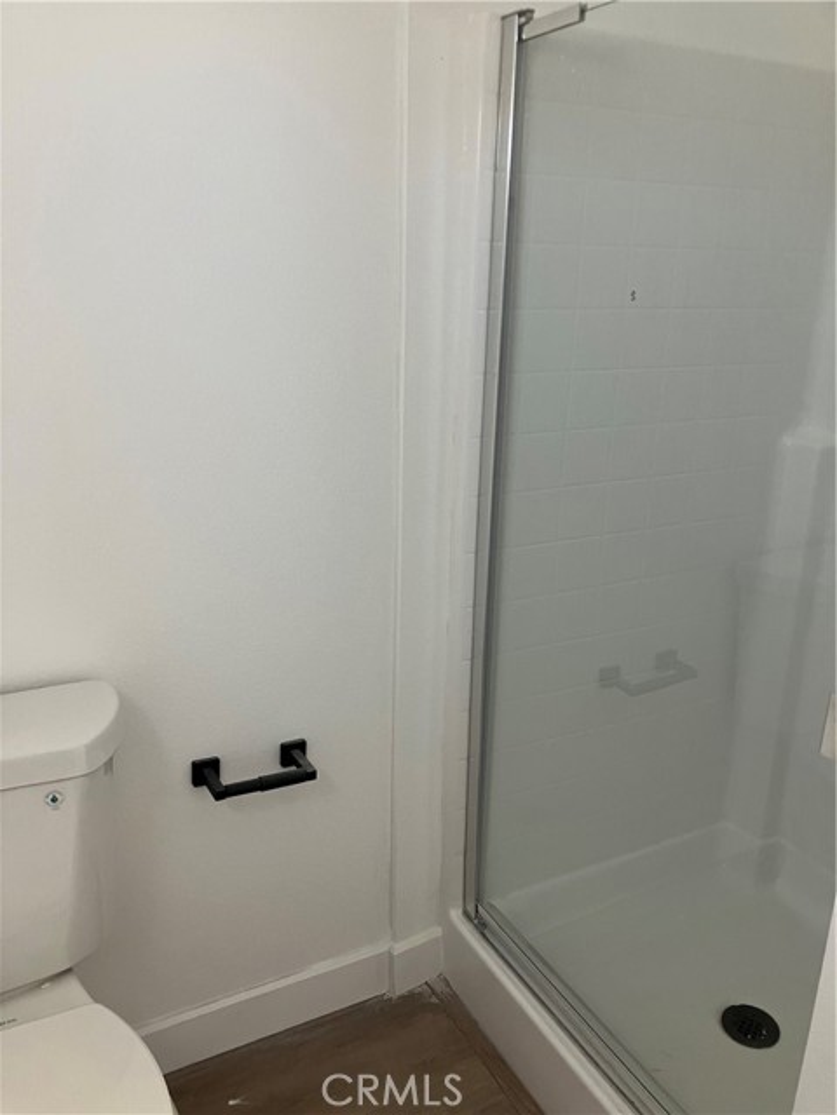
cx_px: 418
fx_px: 903
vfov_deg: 63.4
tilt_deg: -17.8
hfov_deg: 49.7
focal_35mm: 28
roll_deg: -1.8
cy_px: 558
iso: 160
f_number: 1.8
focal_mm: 3.99
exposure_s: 1/60
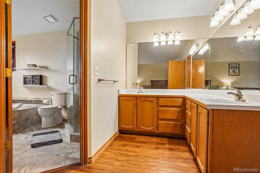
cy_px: 86
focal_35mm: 18
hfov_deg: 90.0
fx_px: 130
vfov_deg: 67.4
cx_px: 130
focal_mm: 12
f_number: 8
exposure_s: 1/20
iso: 400
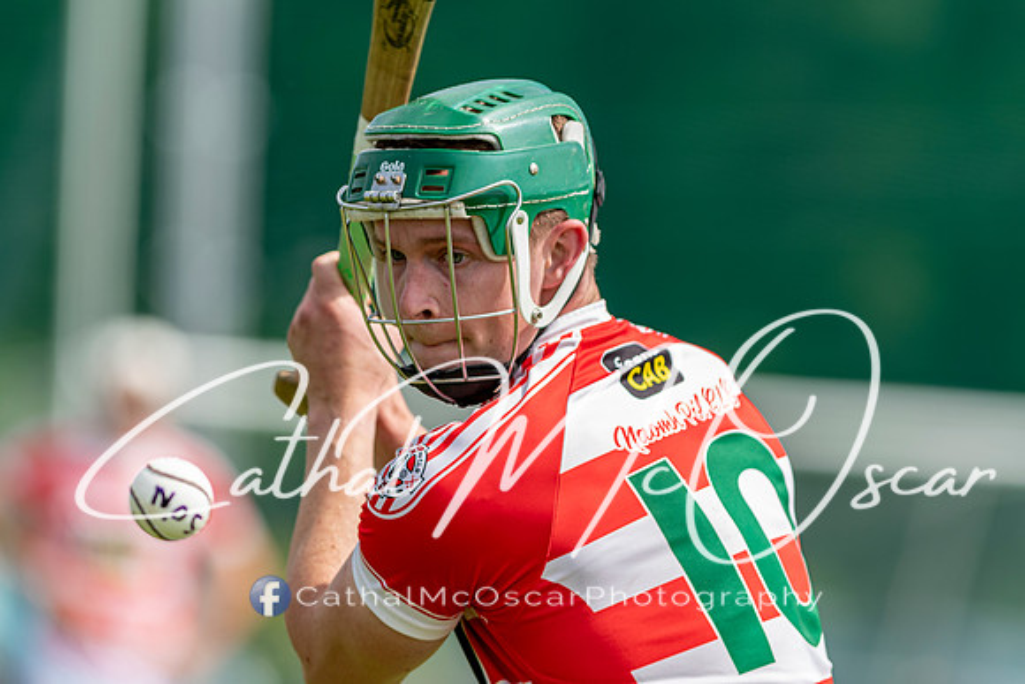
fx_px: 12815
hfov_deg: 4.6
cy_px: 342
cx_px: 512
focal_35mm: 450
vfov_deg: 3.1
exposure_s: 1/1600
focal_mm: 300
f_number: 2.8
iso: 100
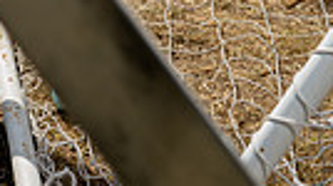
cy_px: -298
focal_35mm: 194
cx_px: -22
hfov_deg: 11.0
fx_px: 1711
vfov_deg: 5.9
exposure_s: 1/250
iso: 50
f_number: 7.1
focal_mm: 55
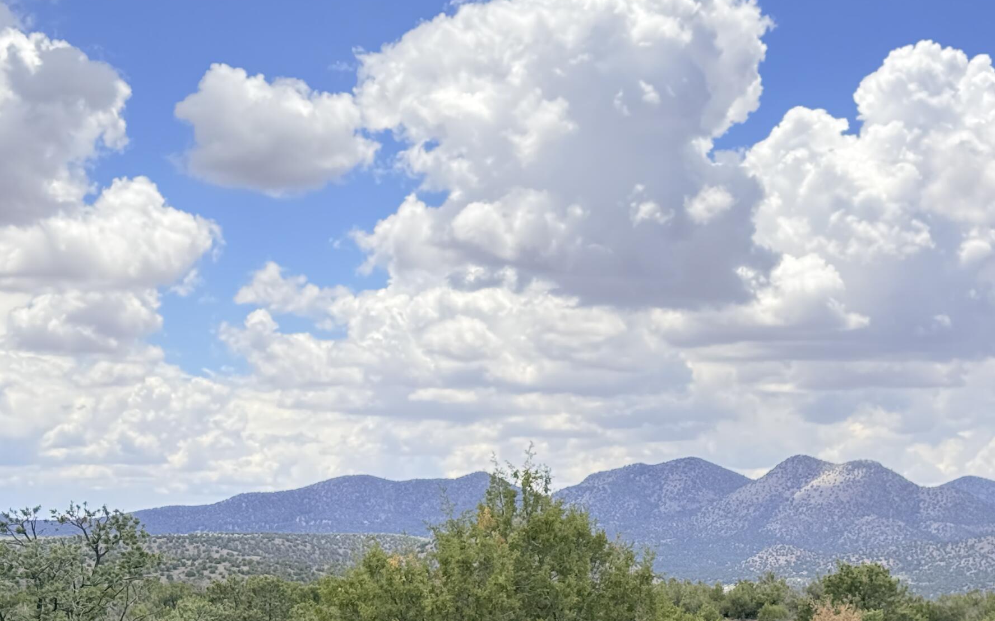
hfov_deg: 23.9
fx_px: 2332
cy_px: 550
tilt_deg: +0.0
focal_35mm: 86
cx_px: 706
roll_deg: -0.3
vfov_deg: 15.0
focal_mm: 6.76
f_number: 1.78
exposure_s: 1/1608
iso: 80
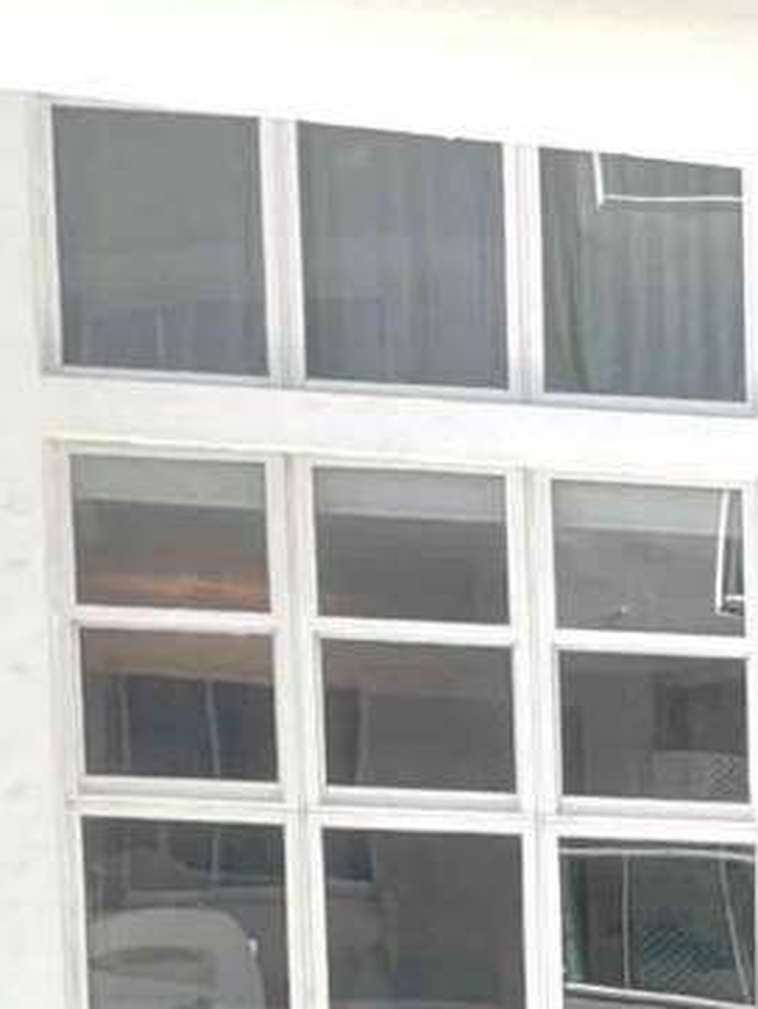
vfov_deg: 11.7
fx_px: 4462
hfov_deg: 8.8
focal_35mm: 153
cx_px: 1803
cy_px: 1961
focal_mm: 4.2
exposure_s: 1/121
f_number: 1.6
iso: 64
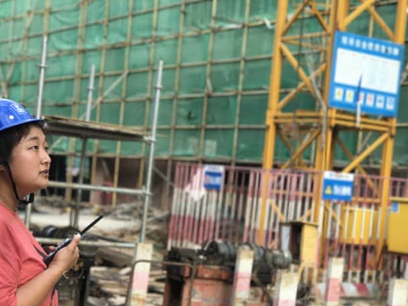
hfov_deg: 25.3
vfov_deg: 19.1
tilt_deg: -1.7
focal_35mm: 77
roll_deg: -5.0
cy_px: 204
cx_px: 183
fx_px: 907
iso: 32
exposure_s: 1/100
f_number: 2.8
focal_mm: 6.6
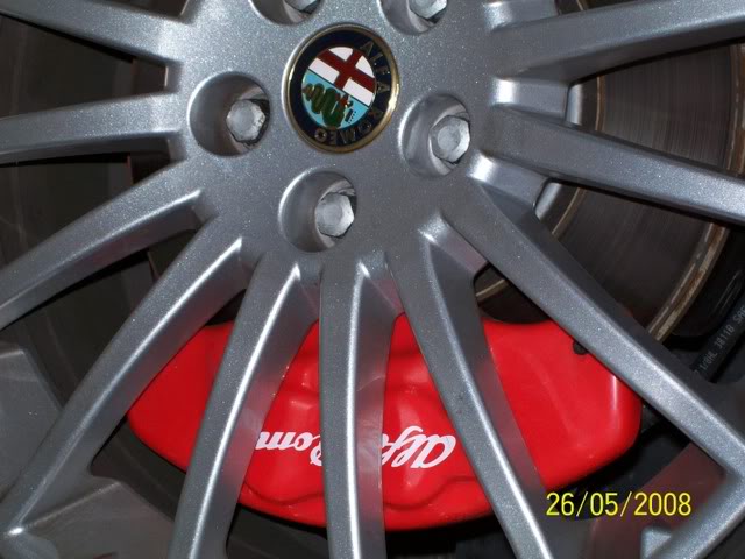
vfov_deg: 13.7
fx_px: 2324
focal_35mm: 108
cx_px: 372
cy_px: 280
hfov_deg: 18.2
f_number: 4.8
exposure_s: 1/128
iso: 80
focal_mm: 18
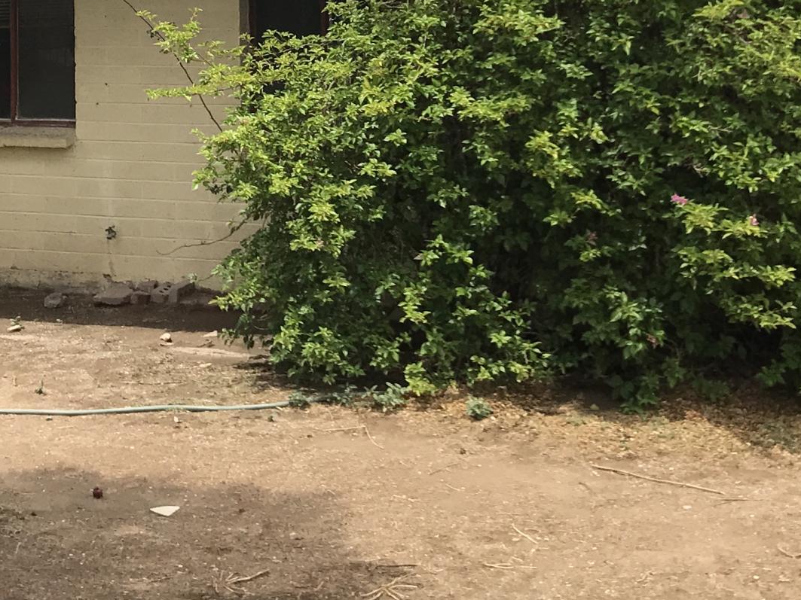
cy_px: -44
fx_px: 1828
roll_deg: -1.5
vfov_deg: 18.0
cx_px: 286
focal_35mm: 79
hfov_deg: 24.6
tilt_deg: -1.4
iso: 20
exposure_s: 1/3546
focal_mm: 3.99
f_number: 1.8
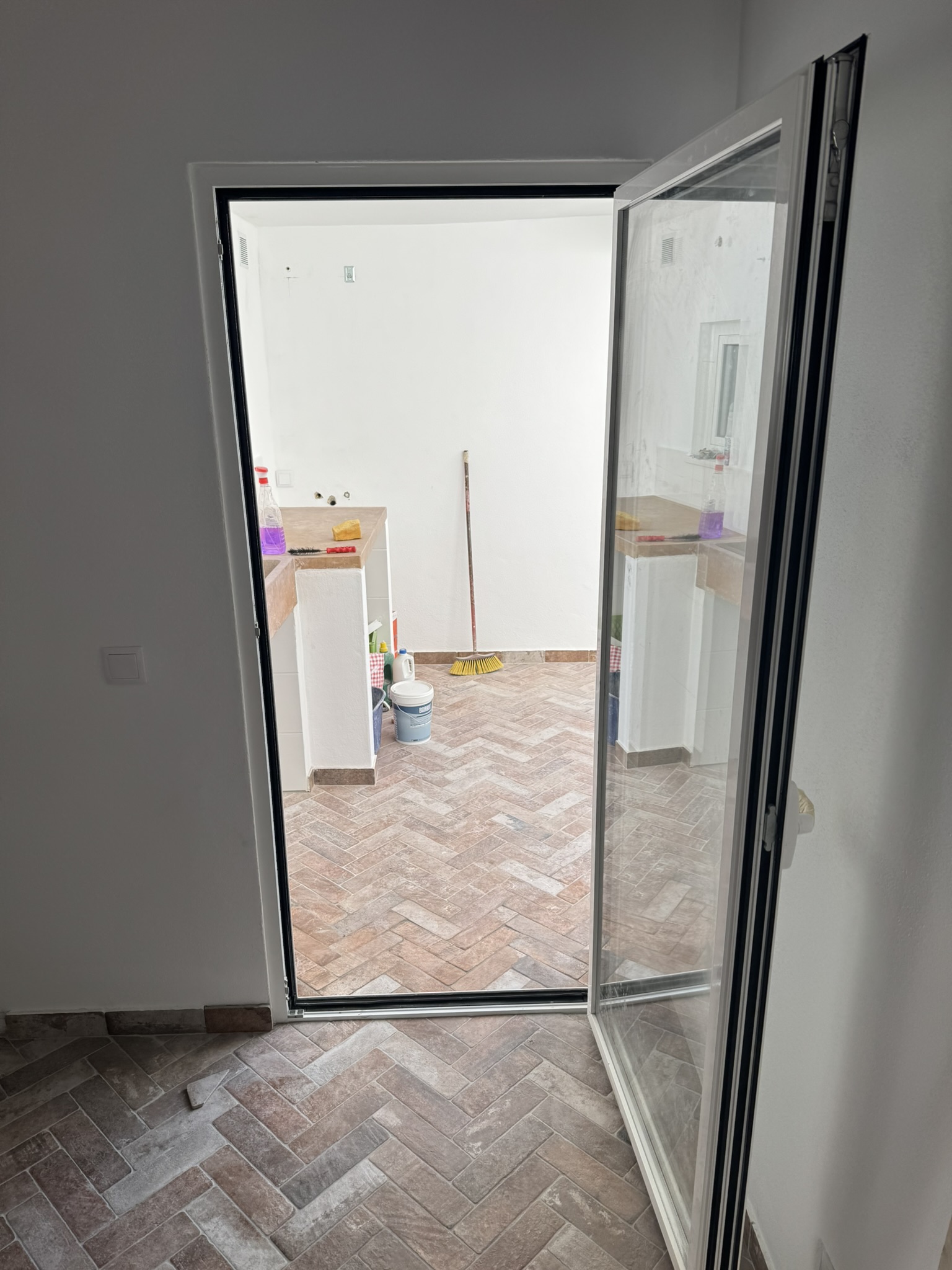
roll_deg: +0.9
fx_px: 880
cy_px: 635
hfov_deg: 56.8
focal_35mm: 24
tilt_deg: -16.8
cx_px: 476
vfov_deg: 71.6
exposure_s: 1/404
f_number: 1.78
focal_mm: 6.76
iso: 80
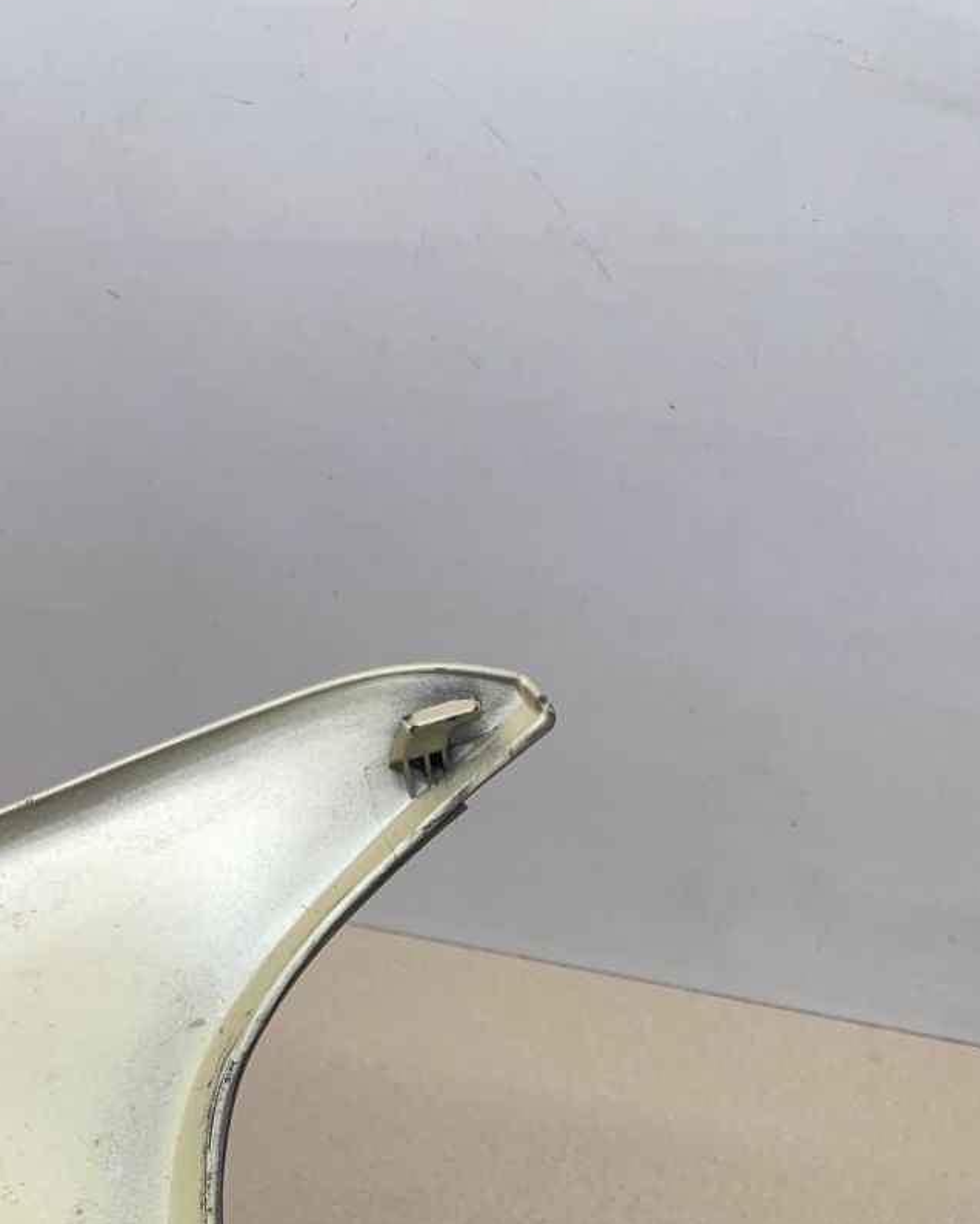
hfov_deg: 29.6
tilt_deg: -57.8
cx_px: 615
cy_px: 1107
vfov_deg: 34.5
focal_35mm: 51
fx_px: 1849
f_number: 1.6
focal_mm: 4.2
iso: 40
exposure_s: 1/100
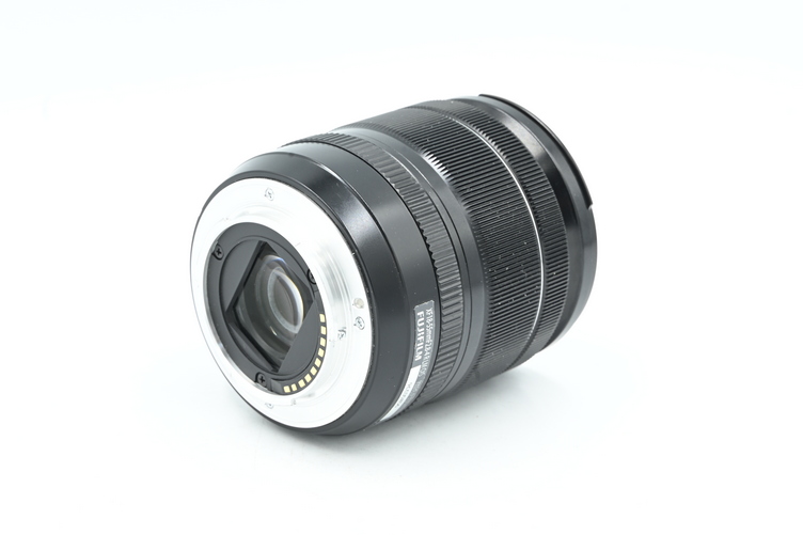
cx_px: 402
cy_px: 268
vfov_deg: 18.2
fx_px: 1672
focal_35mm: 75
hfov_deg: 27.0
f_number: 14
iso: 200
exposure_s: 1/13
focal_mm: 75
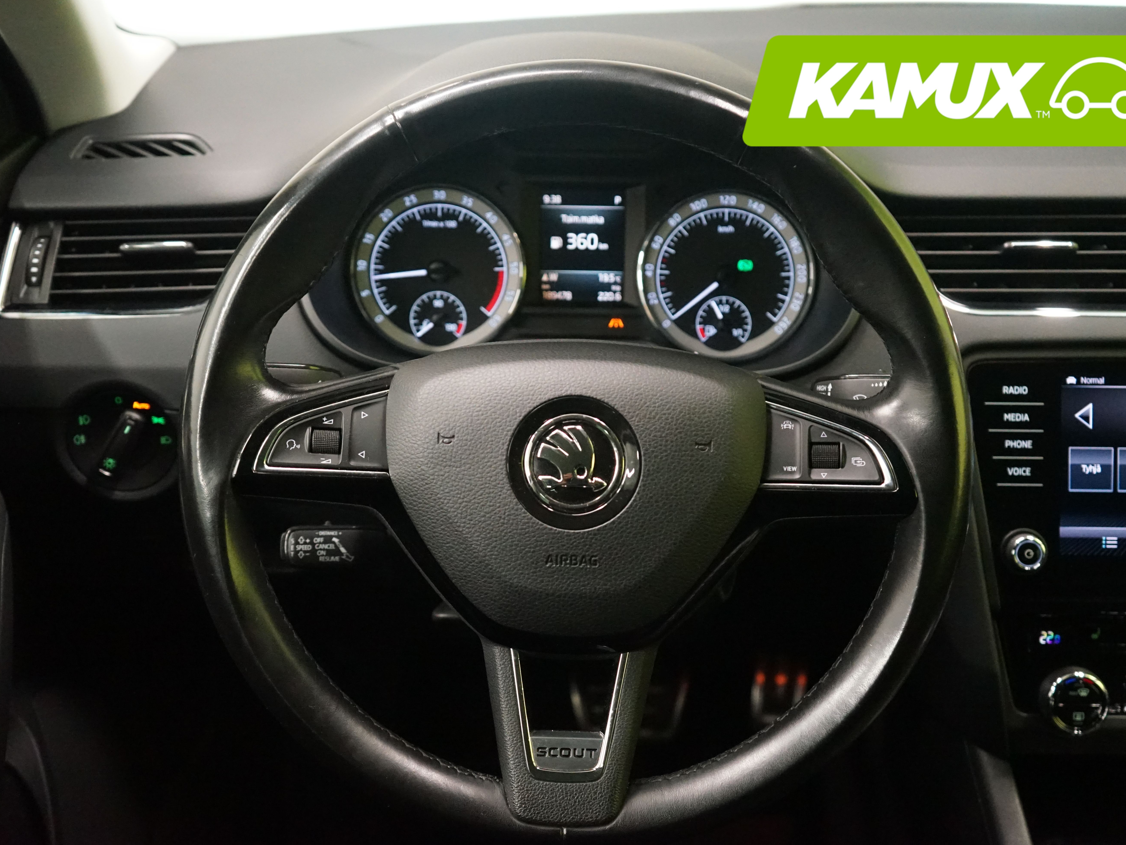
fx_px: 1399
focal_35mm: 43
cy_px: 425
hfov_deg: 43.8
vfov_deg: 33.6
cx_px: 582
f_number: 4
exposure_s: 1/40
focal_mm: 39
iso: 6400
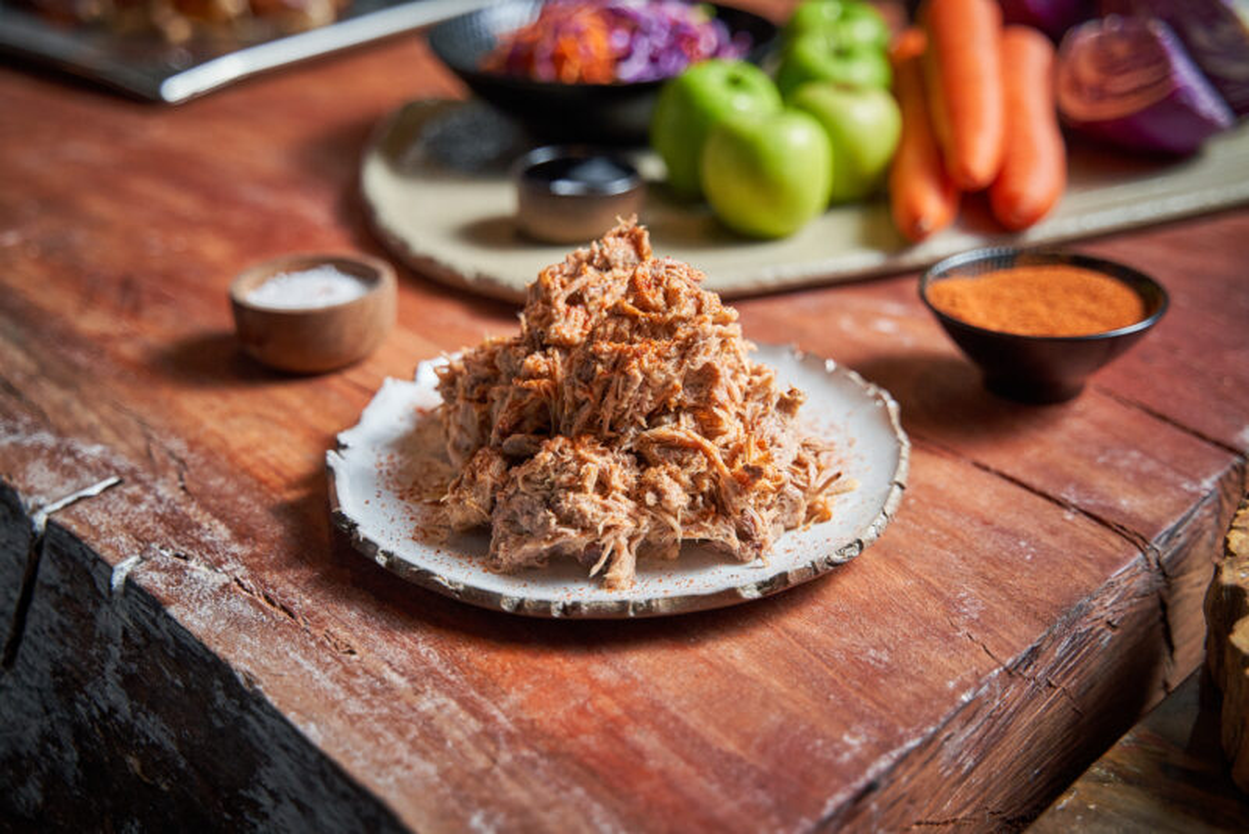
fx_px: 1805
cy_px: 417
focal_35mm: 52
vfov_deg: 26.0
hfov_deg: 38.2
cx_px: 624
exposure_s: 1/250
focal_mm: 52
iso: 1250
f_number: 3.2
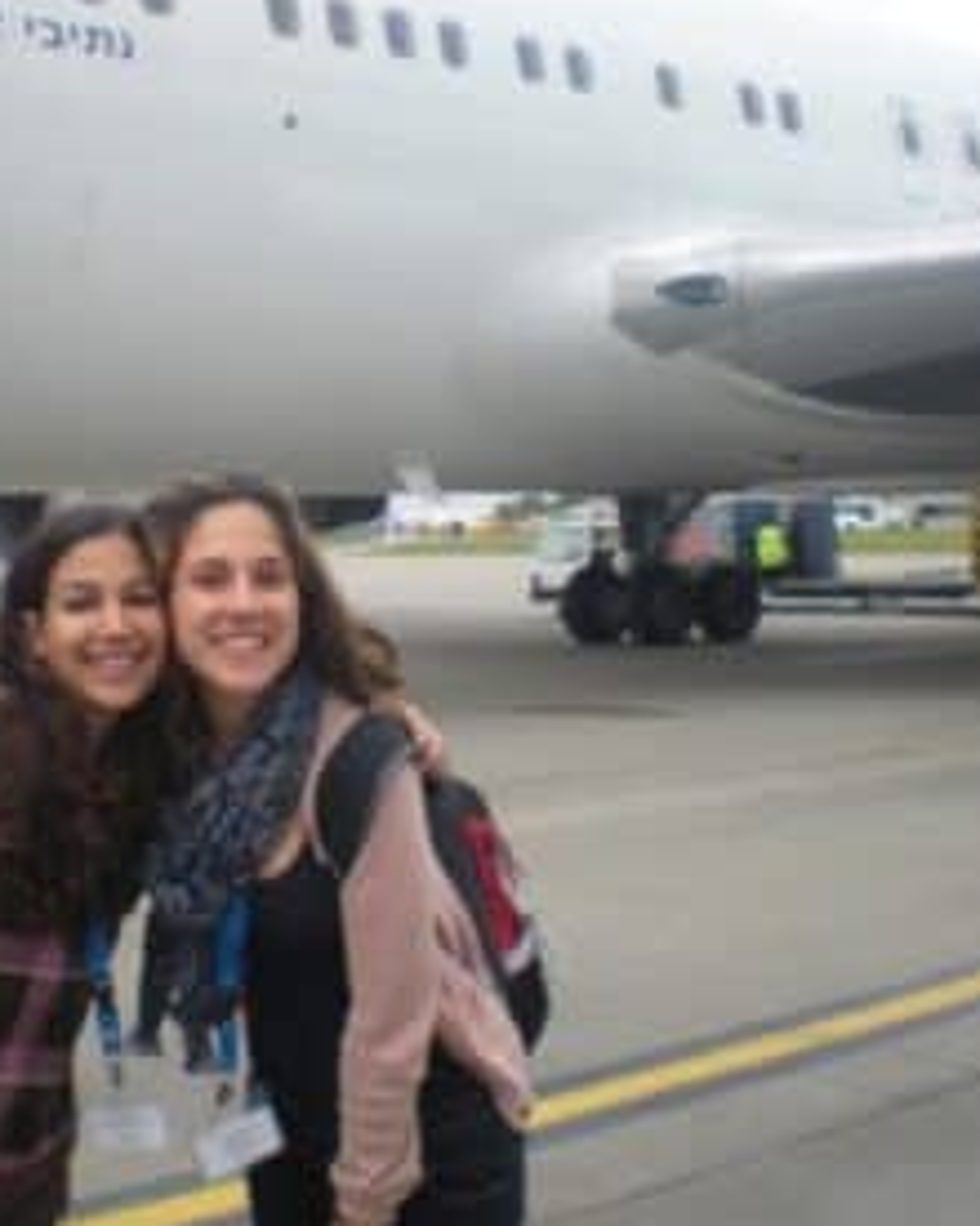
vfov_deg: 34.7
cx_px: 298
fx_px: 1958
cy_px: 620
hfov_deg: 27.9
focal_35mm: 54
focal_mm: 6.3
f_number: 4.6
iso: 64
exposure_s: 1/222
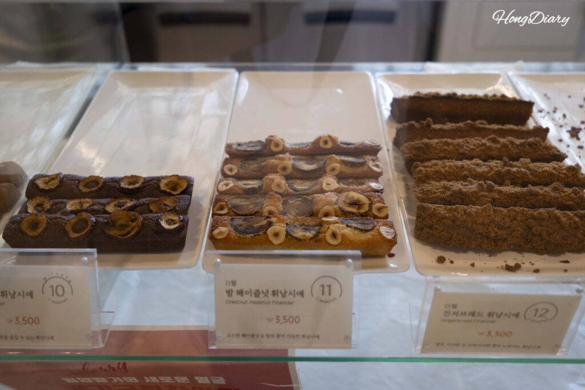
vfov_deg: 37.9
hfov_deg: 54.4
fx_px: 569
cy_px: 195
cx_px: 292
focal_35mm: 35
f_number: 4.5
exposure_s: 1/160
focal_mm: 35
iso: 1000
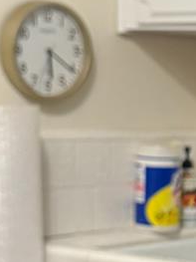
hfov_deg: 10.2
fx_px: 1035
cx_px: 364
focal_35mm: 137
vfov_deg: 14.4
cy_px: 193
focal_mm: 6.76
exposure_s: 1/60
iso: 400
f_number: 1.78
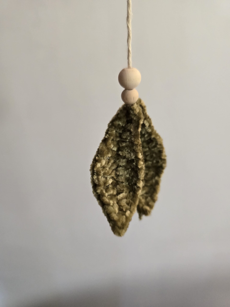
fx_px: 204
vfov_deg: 73.9
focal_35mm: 23
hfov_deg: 58.9
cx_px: 115
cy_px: 154
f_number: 1.7
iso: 400
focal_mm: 6.3
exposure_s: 1/100
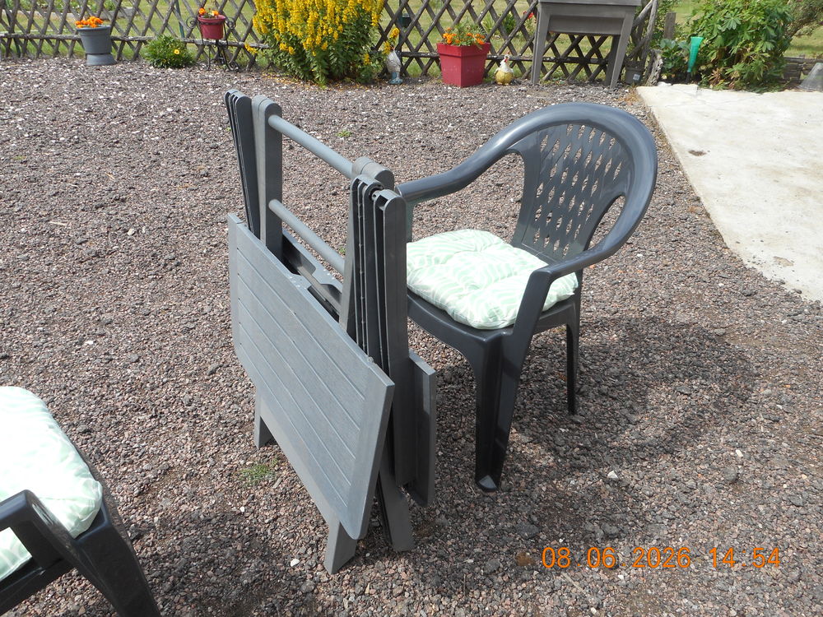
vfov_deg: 54.9
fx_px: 594
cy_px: 308
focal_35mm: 25
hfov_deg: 69.4
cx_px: 412
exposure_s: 1/500
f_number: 3.7
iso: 80
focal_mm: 4.5
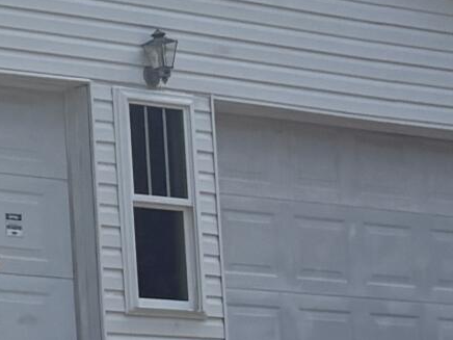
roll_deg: -0.7
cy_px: 134
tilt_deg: +9.0
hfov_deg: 9.7
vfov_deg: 8.3
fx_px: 2342
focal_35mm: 179
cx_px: -657
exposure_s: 1/5814
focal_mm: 5.96
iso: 50
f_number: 1.6
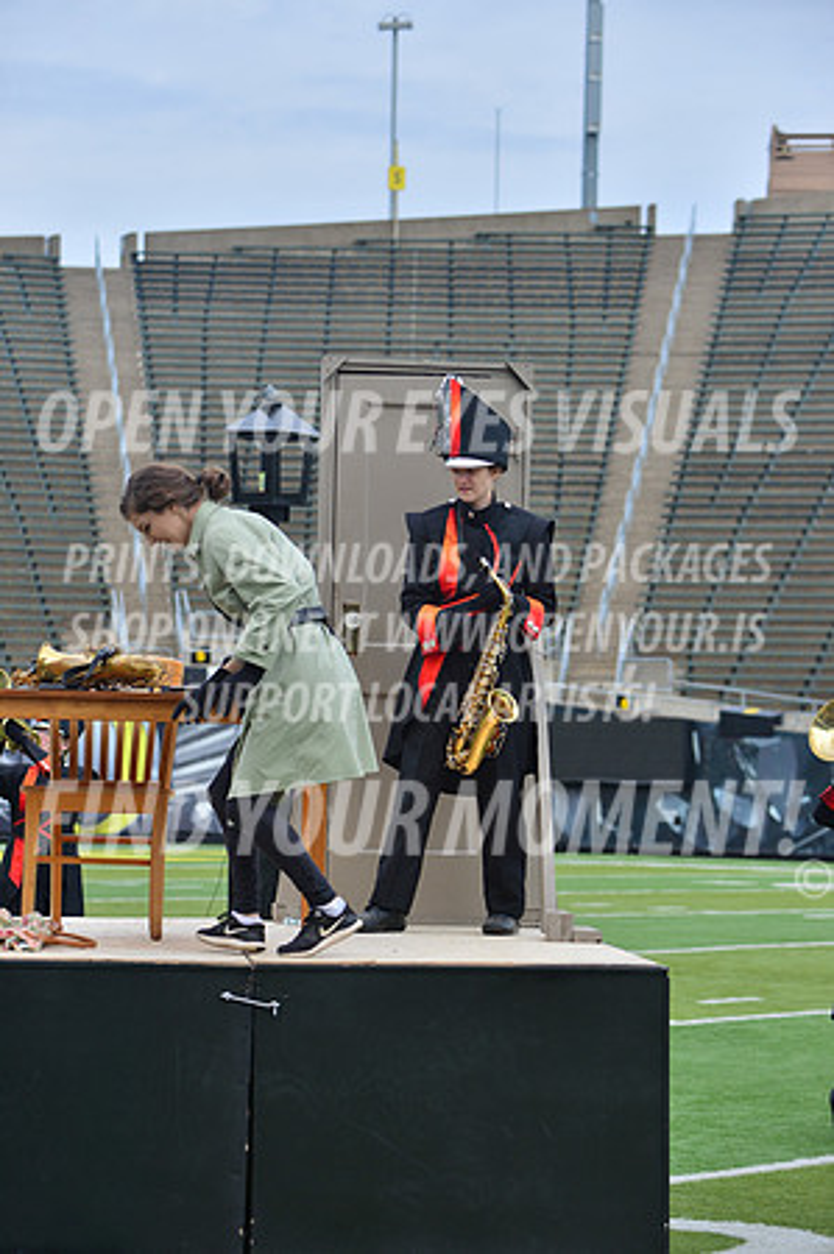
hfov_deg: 11.8
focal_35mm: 116
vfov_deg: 17.7
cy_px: 627
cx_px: 417
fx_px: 4040
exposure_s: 1/1000
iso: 200
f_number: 5.6
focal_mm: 116
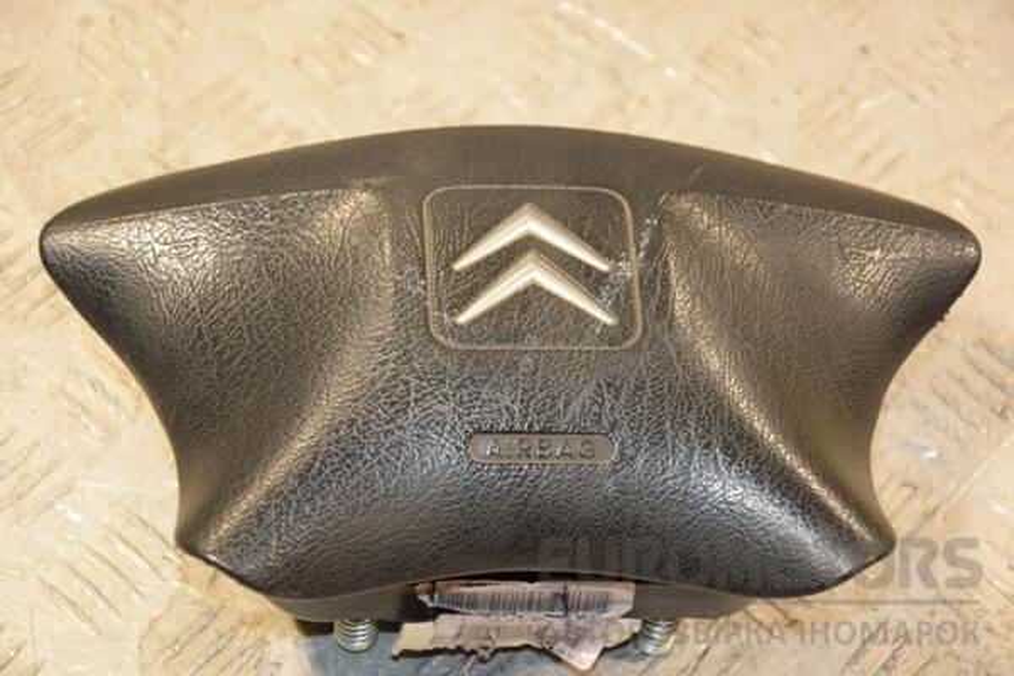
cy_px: 338
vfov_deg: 13.0
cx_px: 507
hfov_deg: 19.5
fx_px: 2957
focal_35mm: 105
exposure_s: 1/100
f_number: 5.3
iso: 800
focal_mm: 70
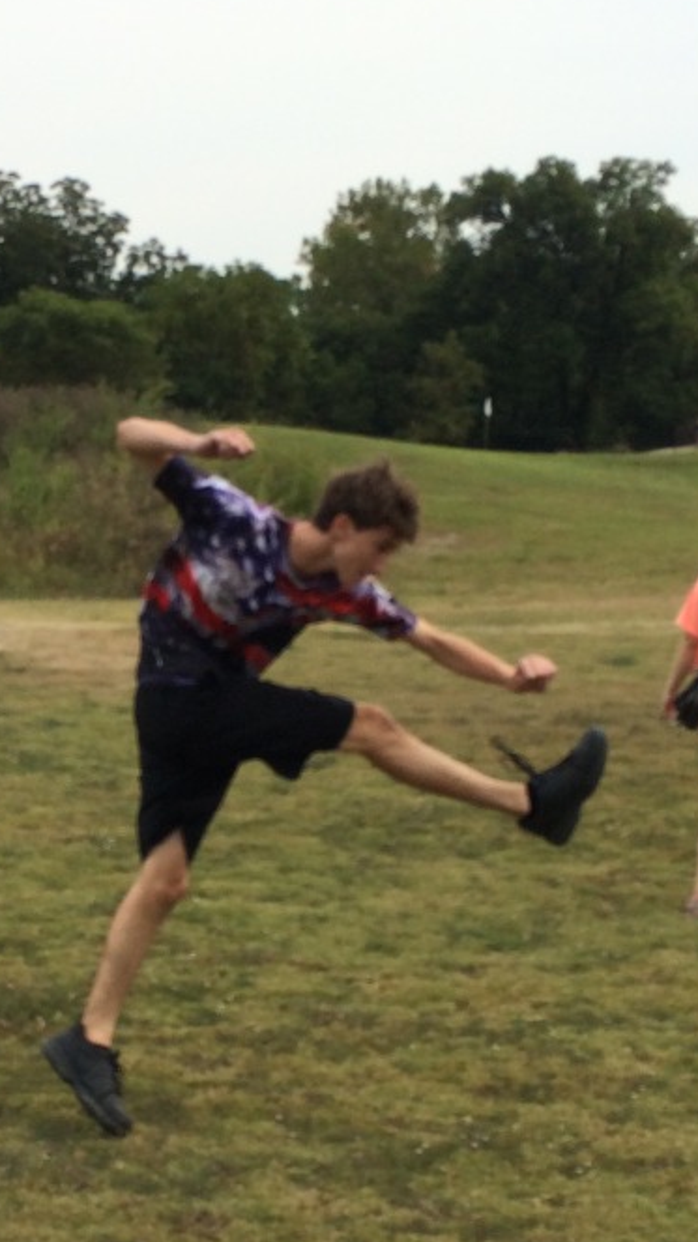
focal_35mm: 65
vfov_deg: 32.3
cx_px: 95
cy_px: 740
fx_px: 2141
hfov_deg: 18.3
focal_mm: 4.15
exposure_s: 1/1709
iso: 32
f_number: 2.2
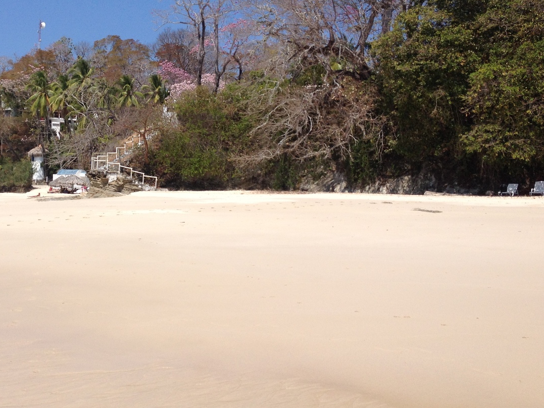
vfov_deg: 27.9
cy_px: 150
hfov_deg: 36.1
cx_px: 148
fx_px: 817
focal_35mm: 52
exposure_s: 1/2762
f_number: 2.4
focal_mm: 4.28
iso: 50
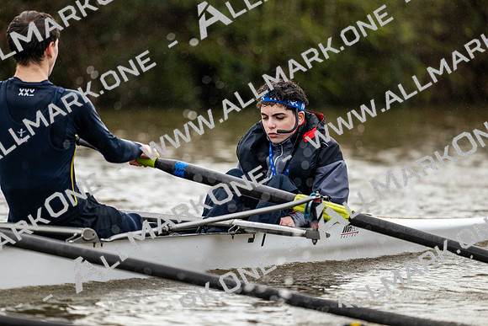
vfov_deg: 3.4
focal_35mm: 400
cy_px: 163
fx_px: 5423
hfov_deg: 5.2
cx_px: 244
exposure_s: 1/1600
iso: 1250
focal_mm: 400
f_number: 4.5
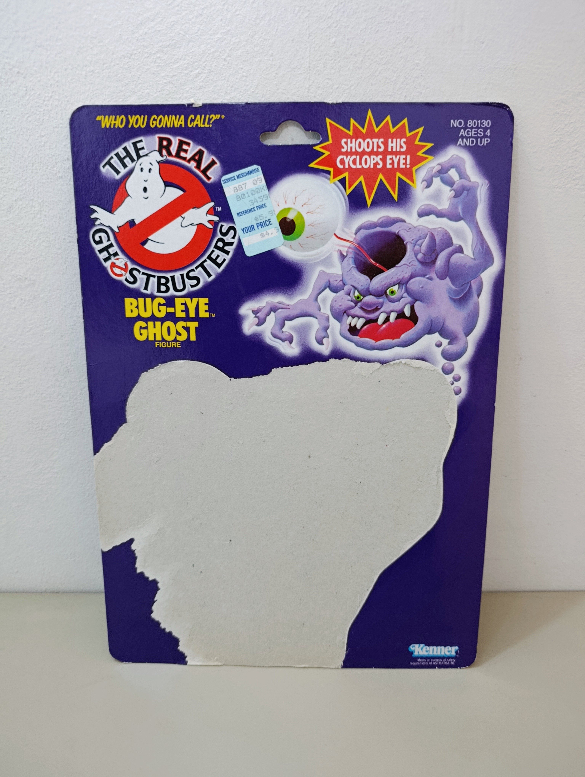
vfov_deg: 73.8
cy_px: 388
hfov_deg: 59.0
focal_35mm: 23
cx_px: 292
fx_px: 517
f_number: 1.65
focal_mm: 6.11
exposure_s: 1/25
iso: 1115
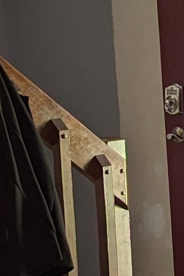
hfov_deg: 6.9
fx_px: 1303
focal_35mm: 170
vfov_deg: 12.1
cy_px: 148
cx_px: 644
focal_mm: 6.81
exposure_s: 1/49.2
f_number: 1.85
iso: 43
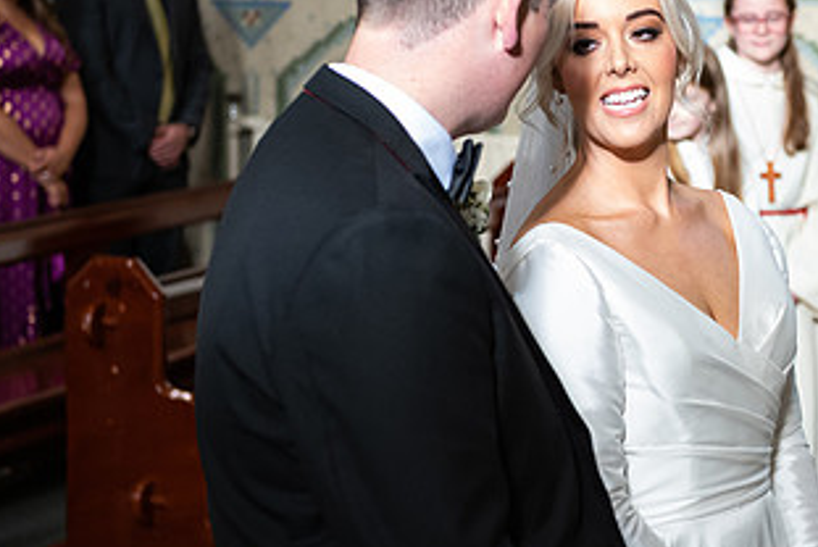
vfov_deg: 12.7
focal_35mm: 108
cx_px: 642
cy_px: 170
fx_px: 2456
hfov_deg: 18.7
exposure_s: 1/160
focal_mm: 58
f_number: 3.5
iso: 800
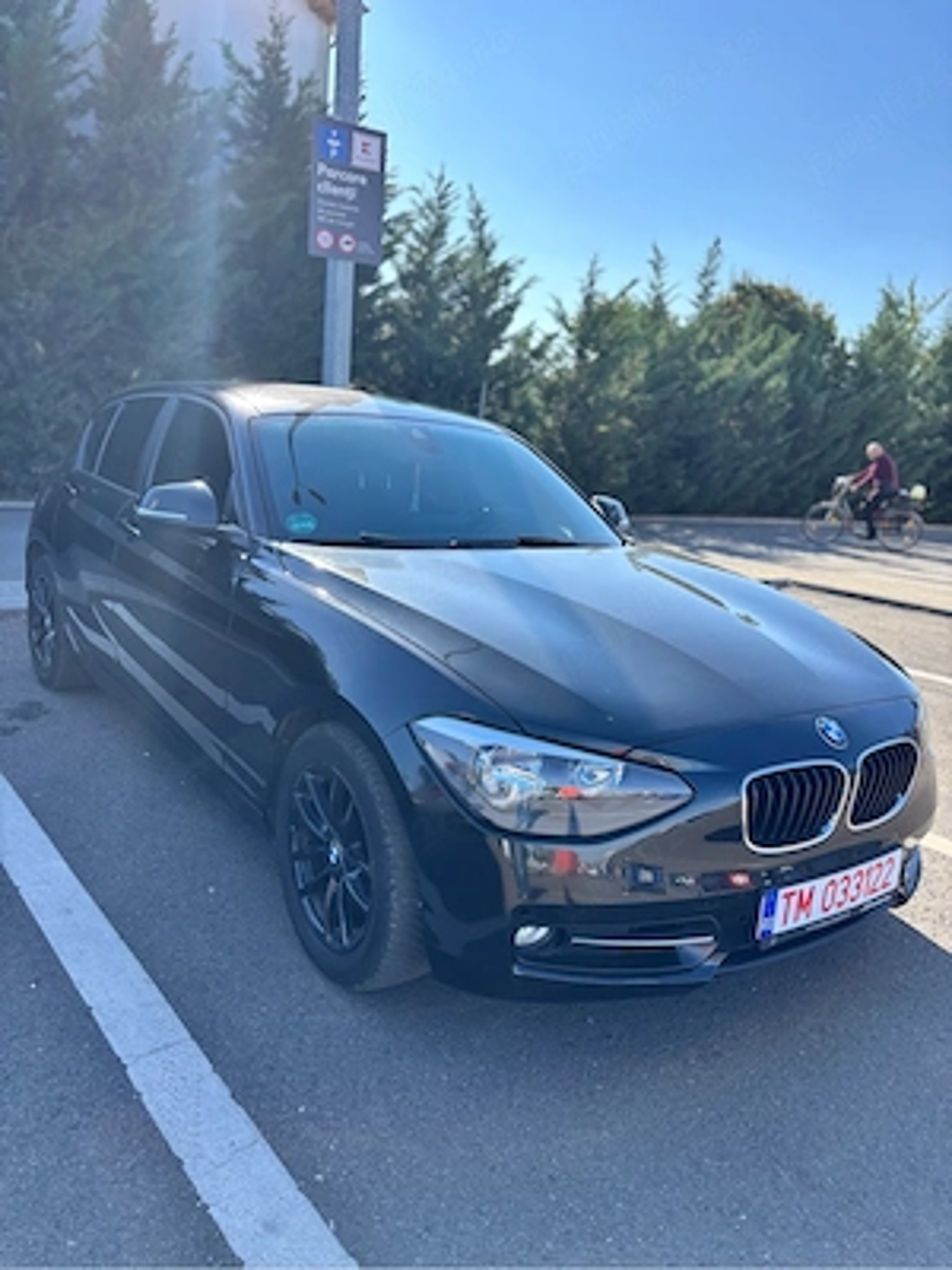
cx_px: 476
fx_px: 953
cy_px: 635
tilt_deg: -12.1
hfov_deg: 53.1
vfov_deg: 67.3
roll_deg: -5.6
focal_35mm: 26
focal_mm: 5.96
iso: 50
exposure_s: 1/1115
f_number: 1.6
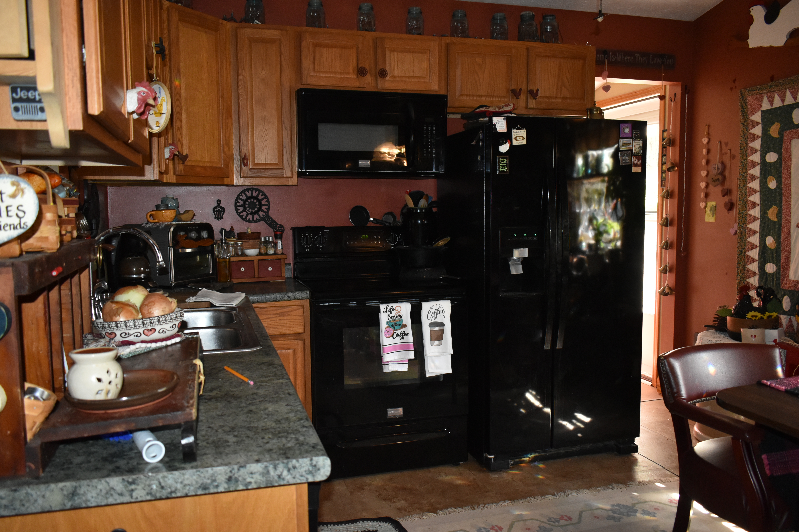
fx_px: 666
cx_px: 400
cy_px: 266
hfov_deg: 61.9
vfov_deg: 43.6
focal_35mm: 30
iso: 2000
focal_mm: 20
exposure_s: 1/200
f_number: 3.5
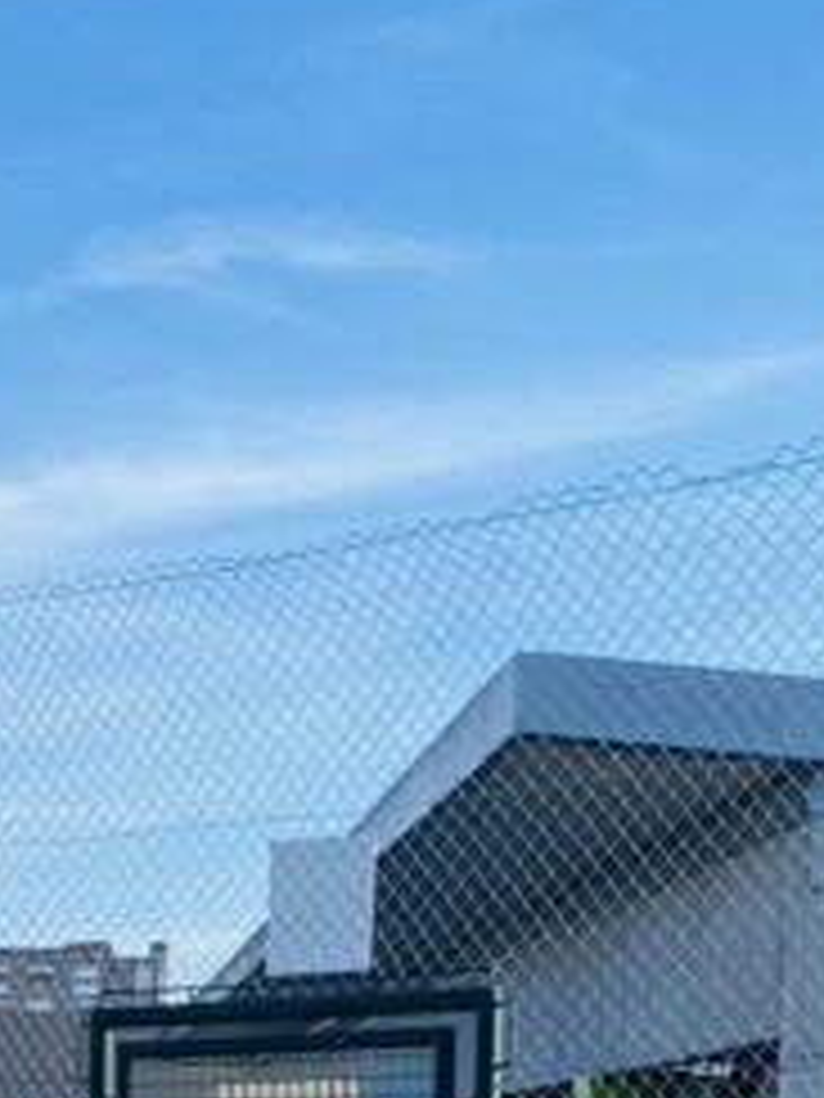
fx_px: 3460
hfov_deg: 13.1
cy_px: 1449
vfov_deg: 16.9
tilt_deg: -5.3
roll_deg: +1.4
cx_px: -270
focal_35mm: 109
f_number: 1.8
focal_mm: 4.25
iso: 32
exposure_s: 1/1464
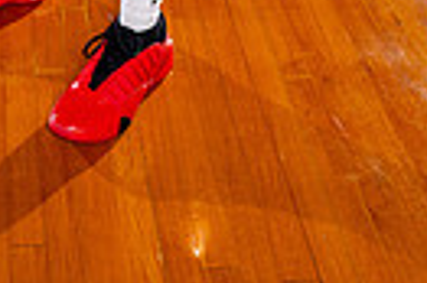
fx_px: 1102
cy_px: -439
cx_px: 10
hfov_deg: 21.3
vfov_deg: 11.5
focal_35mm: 93
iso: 100
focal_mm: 27
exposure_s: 1/250
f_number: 5.6
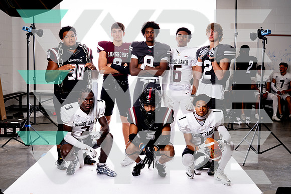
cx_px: 146
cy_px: 97
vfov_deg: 28.7
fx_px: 380
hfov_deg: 41.9
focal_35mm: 47
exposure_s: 1/250
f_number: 8
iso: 400
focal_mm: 47
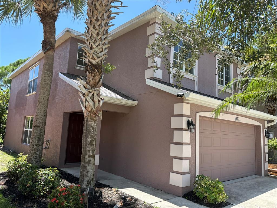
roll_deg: -1.6
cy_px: 104
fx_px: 208
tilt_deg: +9.1
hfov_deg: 67.3
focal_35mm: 26
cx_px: 138
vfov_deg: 53.1
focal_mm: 5.96
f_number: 1.6
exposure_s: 1/1155
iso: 64
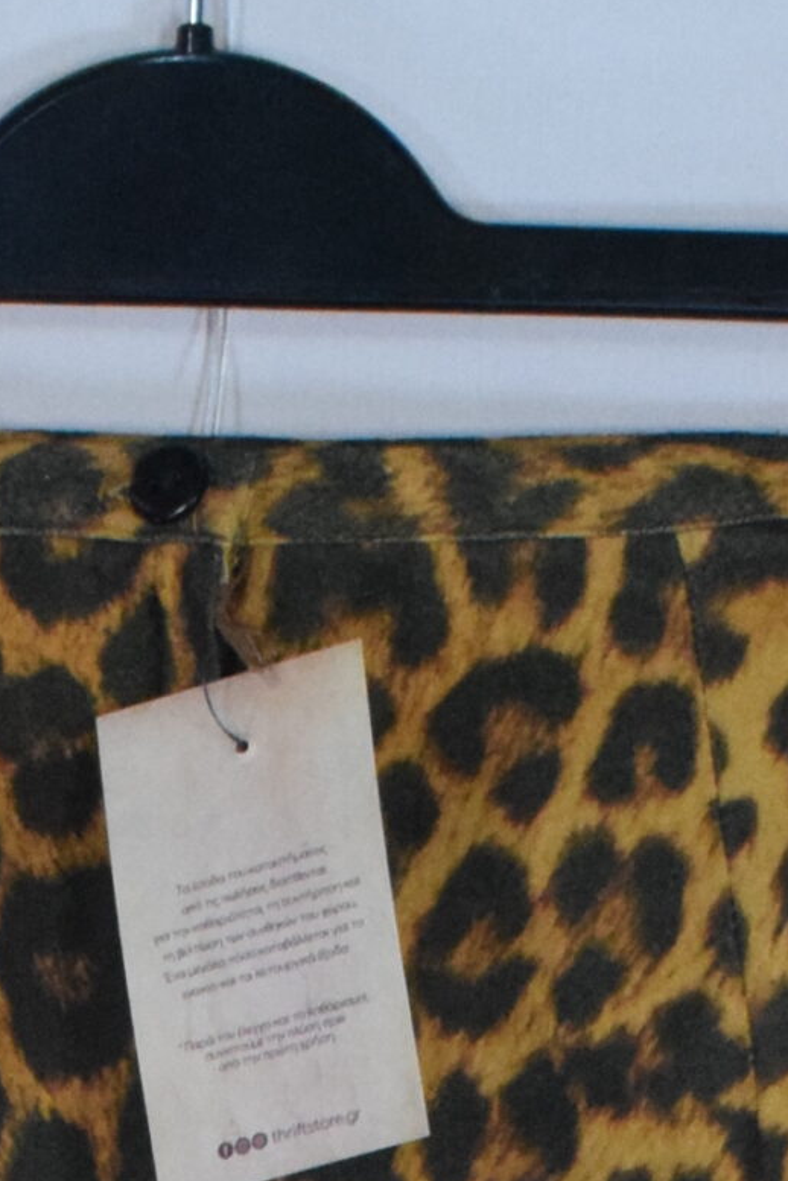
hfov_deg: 5.2
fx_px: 8627
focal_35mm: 263
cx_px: 26
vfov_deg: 7.3
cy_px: 2806
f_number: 10
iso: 3200
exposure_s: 1/250
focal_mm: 34
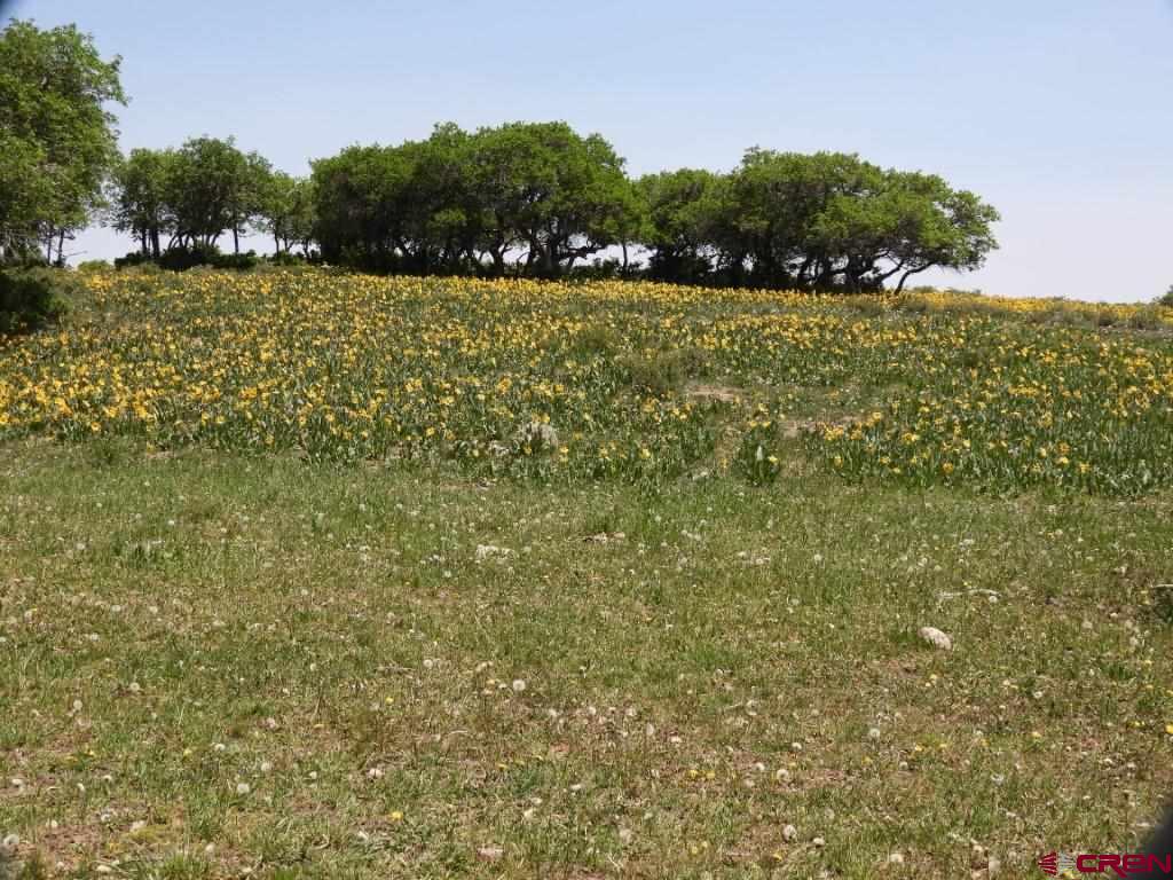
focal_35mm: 47
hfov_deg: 40.4
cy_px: 440
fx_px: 1593
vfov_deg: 30.9
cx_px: 586
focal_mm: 8.4
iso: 100
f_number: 3.2
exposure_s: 1/1250
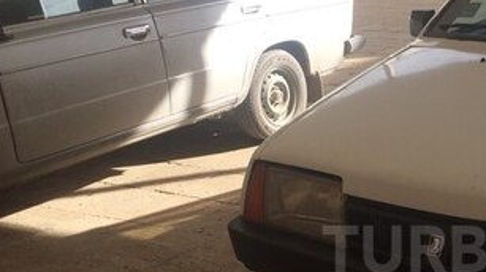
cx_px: 484
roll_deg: +1.7
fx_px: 875
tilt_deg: -23.0
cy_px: 249
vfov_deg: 17.4
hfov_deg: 29.1
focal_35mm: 68
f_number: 2.2
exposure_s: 1/570
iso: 32
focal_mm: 4.15
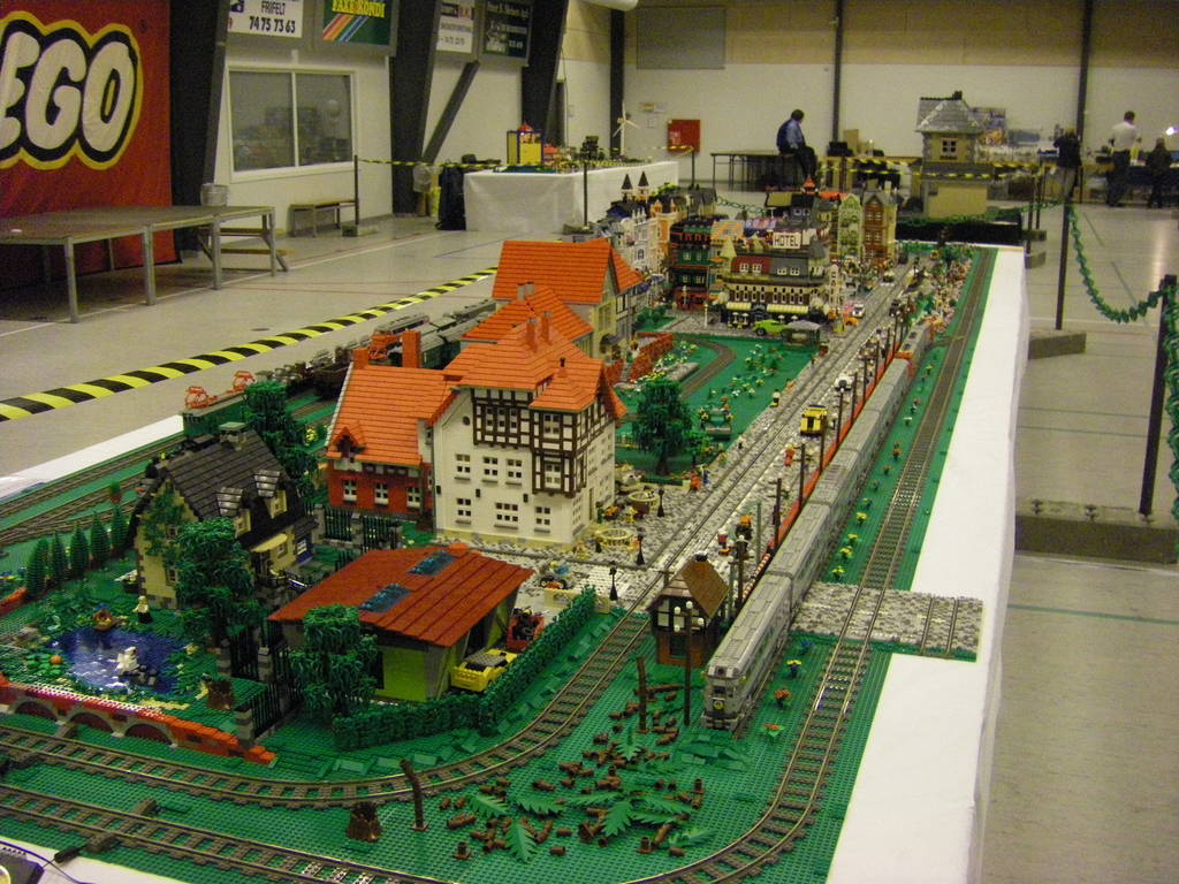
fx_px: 1294
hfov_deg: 49.0
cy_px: 442
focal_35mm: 38
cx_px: 590
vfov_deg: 37.7
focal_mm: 6.3
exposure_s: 1/40
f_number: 3.5
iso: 800
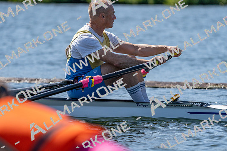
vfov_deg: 3.3
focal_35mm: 415
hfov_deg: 5.0
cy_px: 77
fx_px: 2615
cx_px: 114
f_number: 6.3
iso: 250
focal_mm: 391
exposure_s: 1/2000
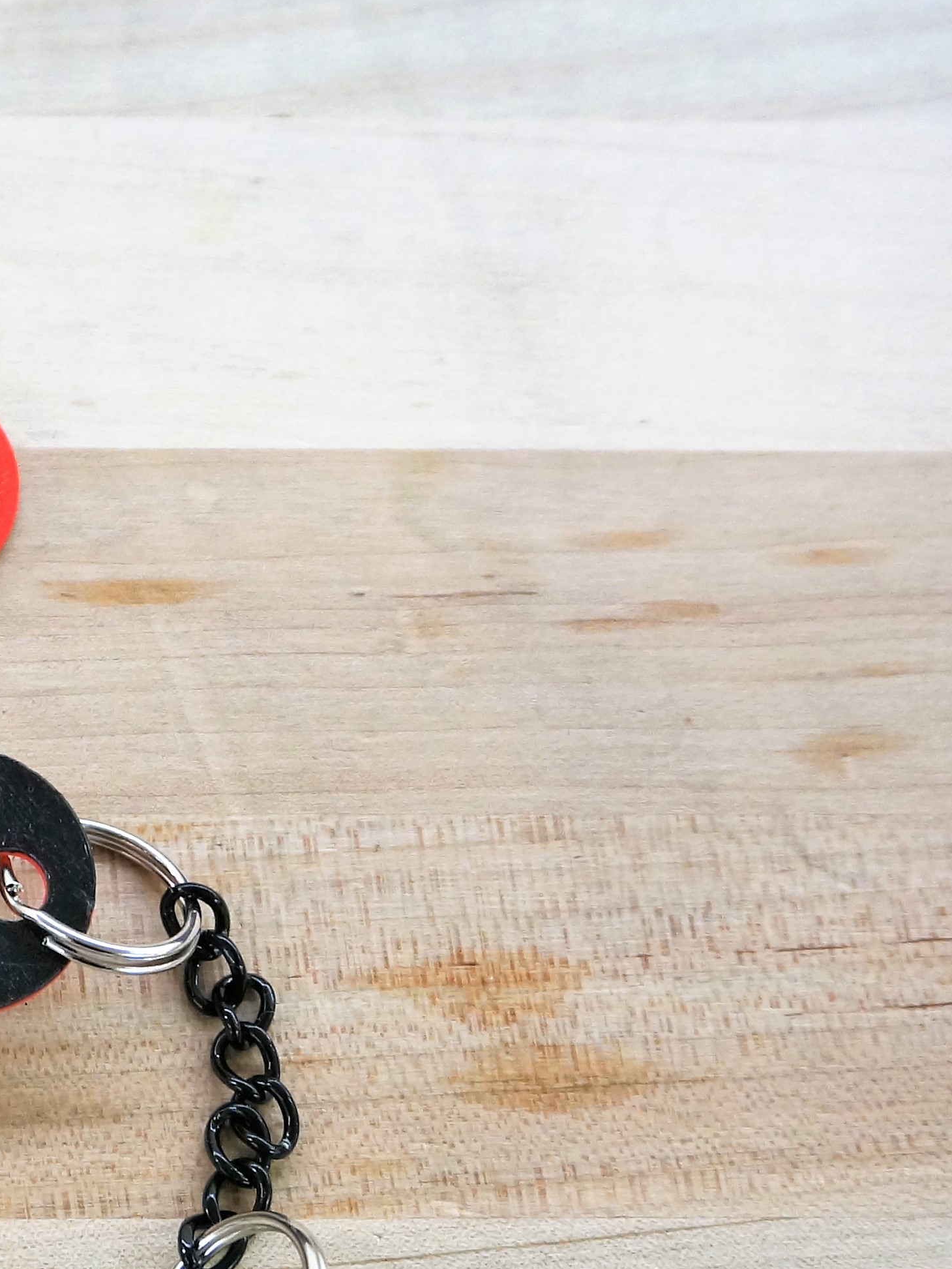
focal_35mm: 72
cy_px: 832
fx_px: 2645
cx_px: -285
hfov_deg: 18.9
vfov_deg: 26.8
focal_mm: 21
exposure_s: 1/60
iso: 800
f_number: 4
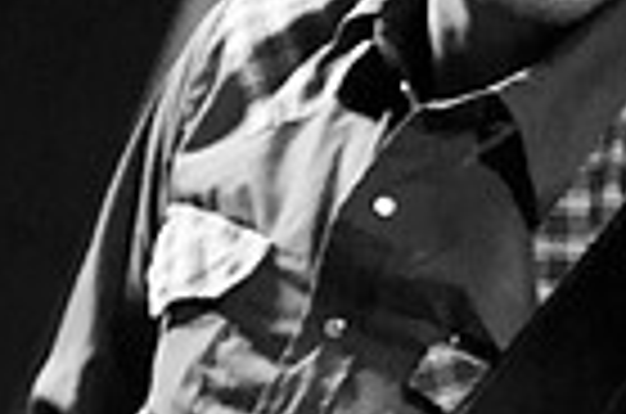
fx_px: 7616
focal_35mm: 439
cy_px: 313
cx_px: 383
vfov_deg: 3.1
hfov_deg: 4.7
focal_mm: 70
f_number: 3.2
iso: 1000
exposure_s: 1/160
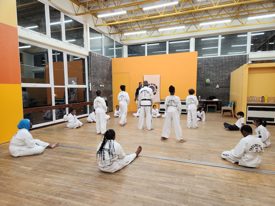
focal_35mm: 23
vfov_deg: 58.9
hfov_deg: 73.9
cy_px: 103
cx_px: 138
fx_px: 183
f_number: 1.8
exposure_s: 1/50
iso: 50
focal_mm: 5.4
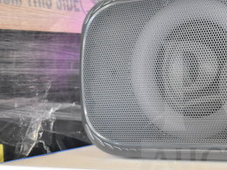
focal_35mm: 79
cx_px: 240
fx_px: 519
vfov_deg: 18.6
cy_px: 111
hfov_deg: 23.4
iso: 2800
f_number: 3.8
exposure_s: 1/40
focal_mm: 23
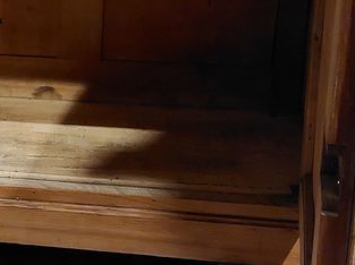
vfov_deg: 17.8
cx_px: -42
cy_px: -24
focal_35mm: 80
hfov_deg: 22.9
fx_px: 819
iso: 1600
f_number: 1.8
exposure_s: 1/25
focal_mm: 5.23
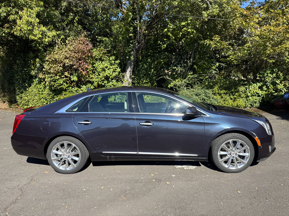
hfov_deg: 71.6
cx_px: 144
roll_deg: +0.0
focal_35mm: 24
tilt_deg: -8.7
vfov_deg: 56.8
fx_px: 200
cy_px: 108
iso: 80
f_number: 1.78
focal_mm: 6.76
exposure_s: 1/1560
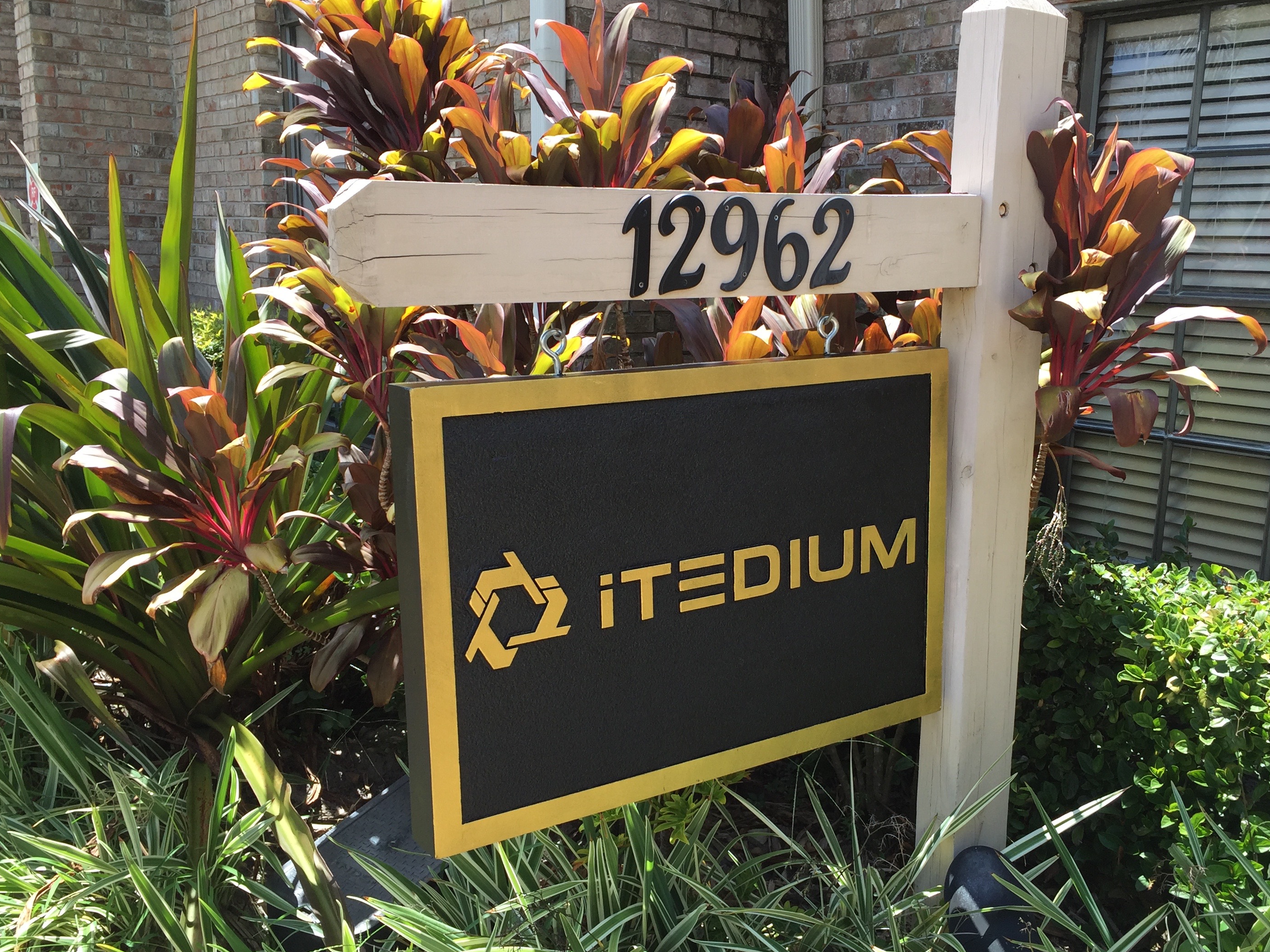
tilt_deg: -12.6
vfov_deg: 41.7
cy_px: 531
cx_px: 711
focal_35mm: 34
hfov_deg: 53.8
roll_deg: -1.5
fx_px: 1247
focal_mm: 4.15
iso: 32
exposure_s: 1/482
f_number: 2.2
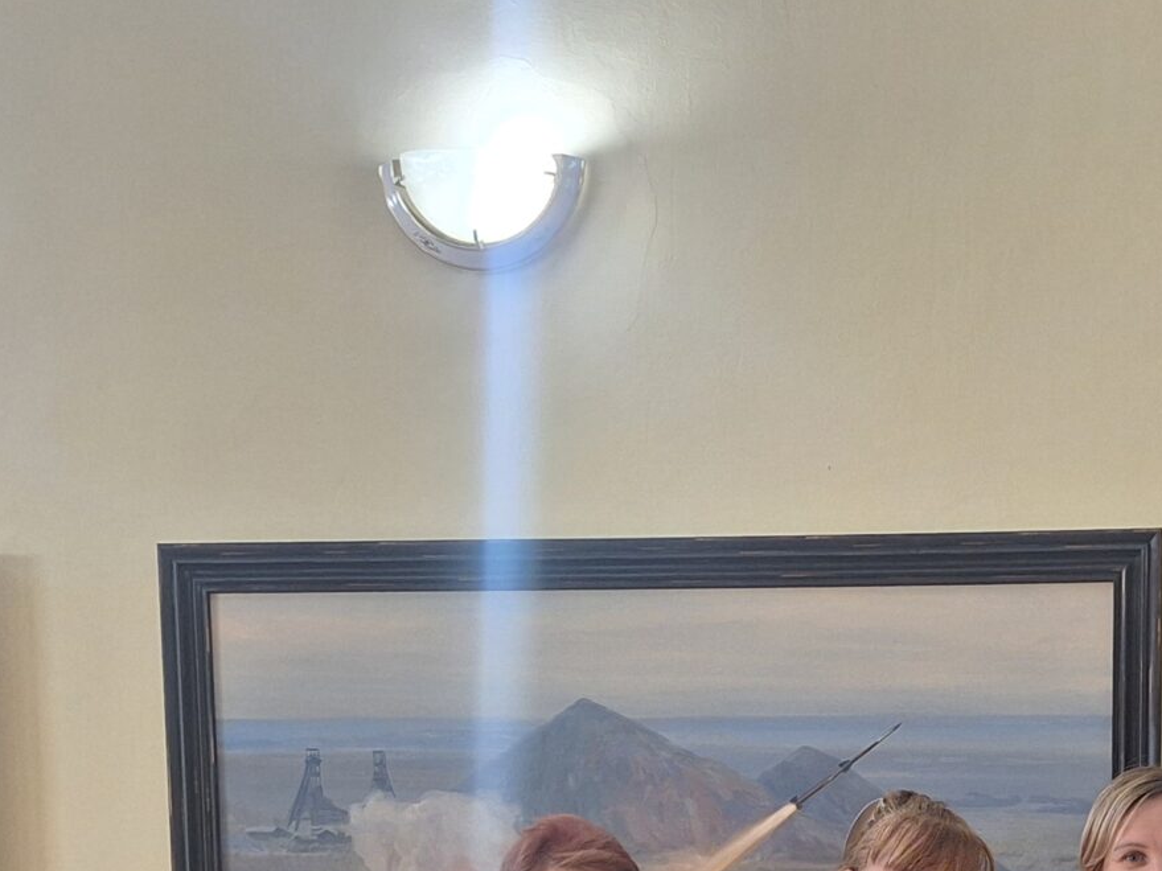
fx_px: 2249
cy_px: 1179
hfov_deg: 28.2
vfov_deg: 19.9
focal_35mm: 67
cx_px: 986
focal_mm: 5.54
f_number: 1.8
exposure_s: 1/50
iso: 250
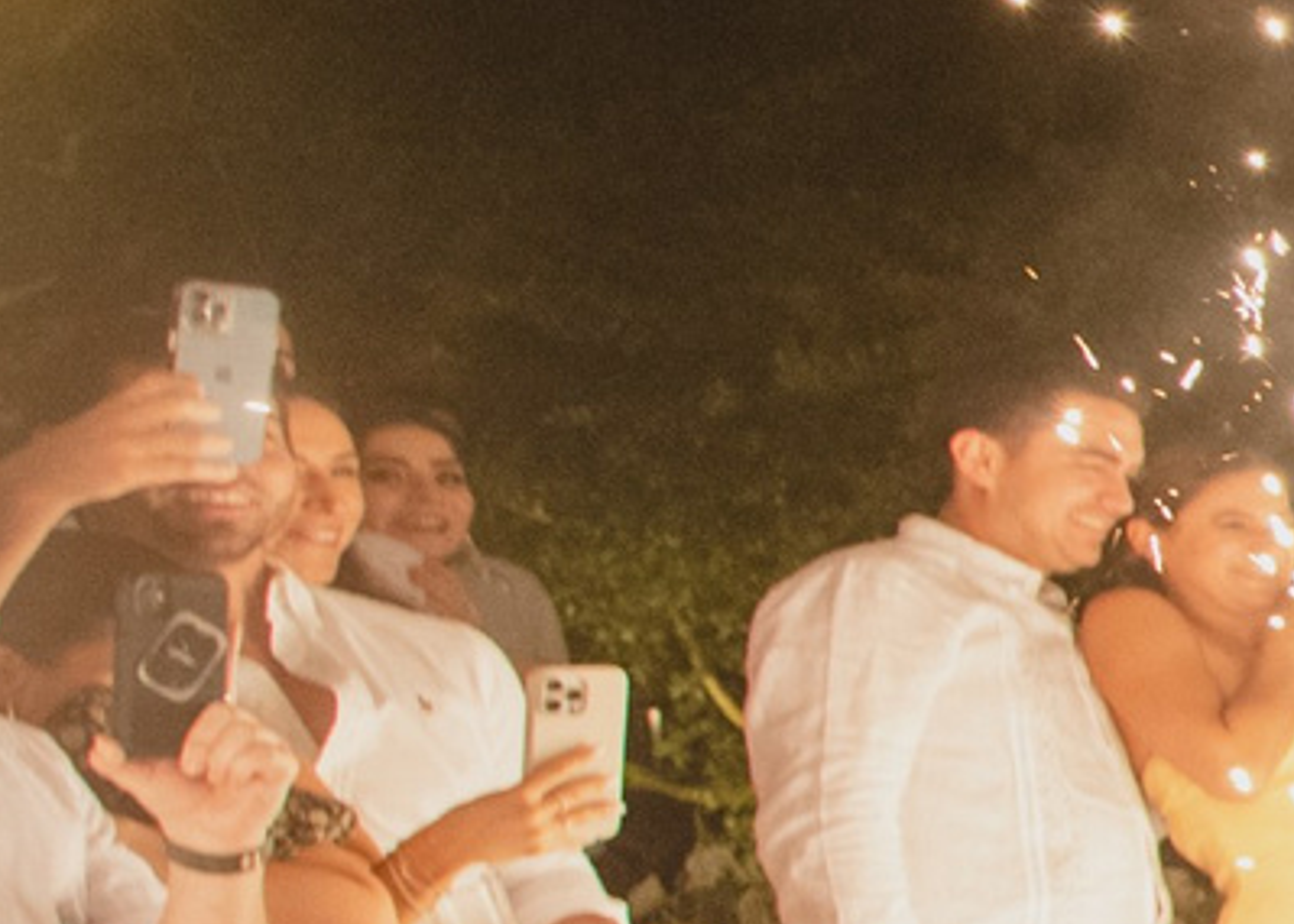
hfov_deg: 10.4
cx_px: 4227
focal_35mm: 99
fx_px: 3638
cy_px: 775
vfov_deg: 14.4
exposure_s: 1/200
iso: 1600
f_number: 3.5
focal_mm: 14
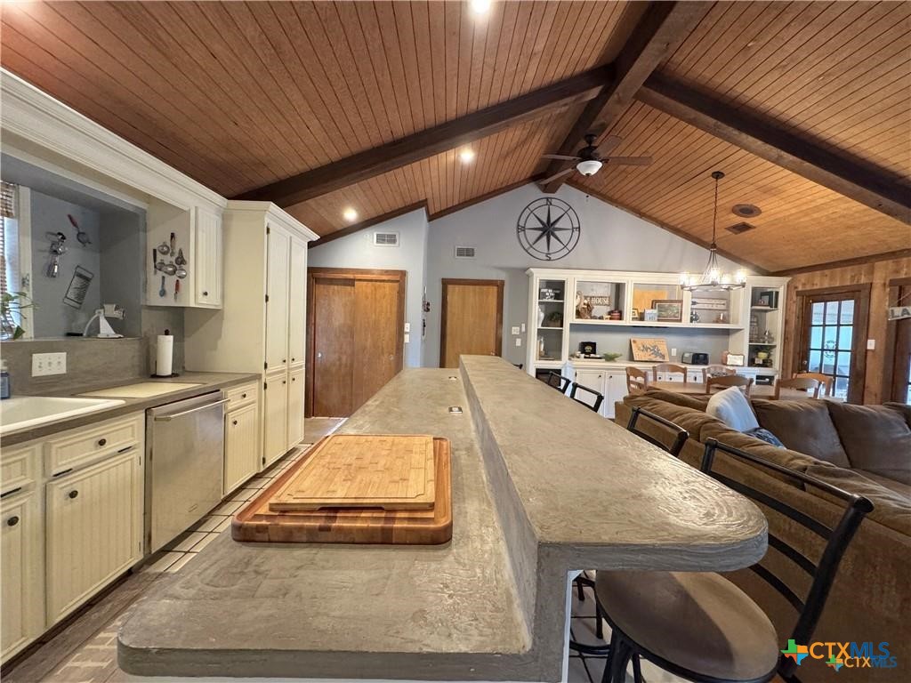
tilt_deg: -3.0
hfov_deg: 102.1
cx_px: 456
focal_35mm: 14
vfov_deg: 85.7
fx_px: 368
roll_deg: -1.9
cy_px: 342
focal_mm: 2.22
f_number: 2.2
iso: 640
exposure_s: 1/60
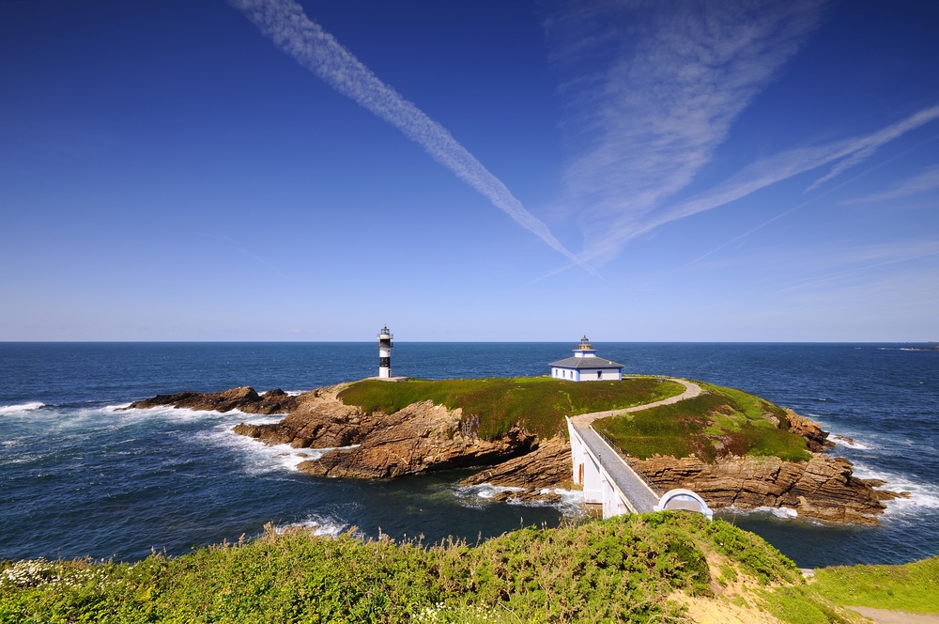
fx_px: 391
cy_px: 312
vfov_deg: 77.2
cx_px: 470
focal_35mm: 15
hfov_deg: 100.5
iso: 200
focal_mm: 10
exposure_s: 1/50
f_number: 16
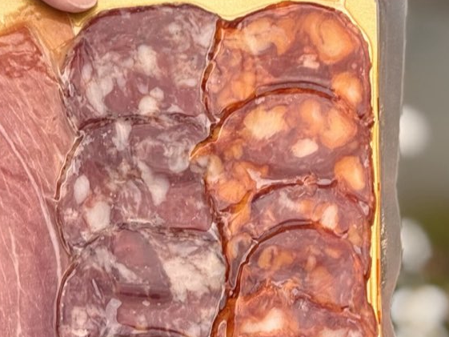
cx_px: 114
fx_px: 5176
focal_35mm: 399
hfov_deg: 5.0
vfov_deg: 3.7
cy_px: 390
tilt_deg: -31.4
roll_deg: +1.6
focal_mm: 15.66
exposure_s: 1/550
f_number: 2.8
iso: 50
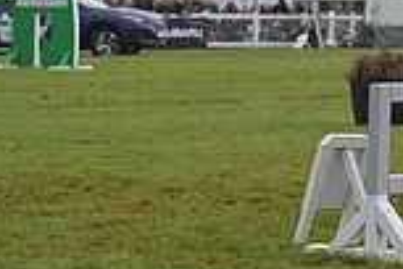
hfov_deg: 6.6
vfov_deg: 4.5
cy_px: -117
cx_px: 748
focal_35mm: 304
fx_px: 3403
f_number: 4.5
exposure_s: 1/1250
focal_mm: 80
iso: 1100
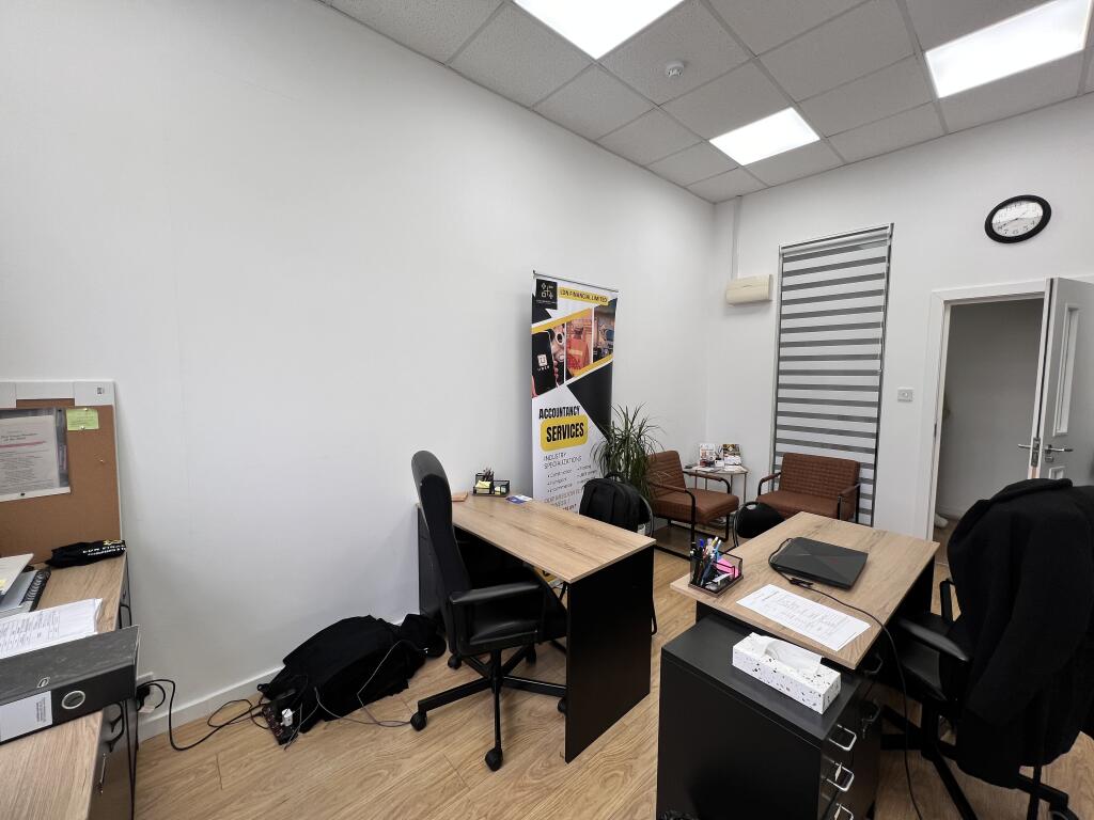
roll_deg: -0.1
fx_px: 411
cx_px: 547
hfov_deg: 106.2
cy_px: 410
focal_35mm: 13
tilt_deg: -4.9
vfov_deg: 89.9
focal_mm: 1.57
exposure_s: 1/100
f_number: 1.8
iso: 40
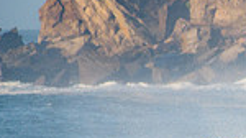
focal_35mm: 2029
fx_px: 13221
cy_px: 229
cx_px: 451
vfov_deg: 0.6
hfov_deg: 1.1
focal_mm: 500
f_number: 5.6
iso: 250
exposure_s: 1/1600
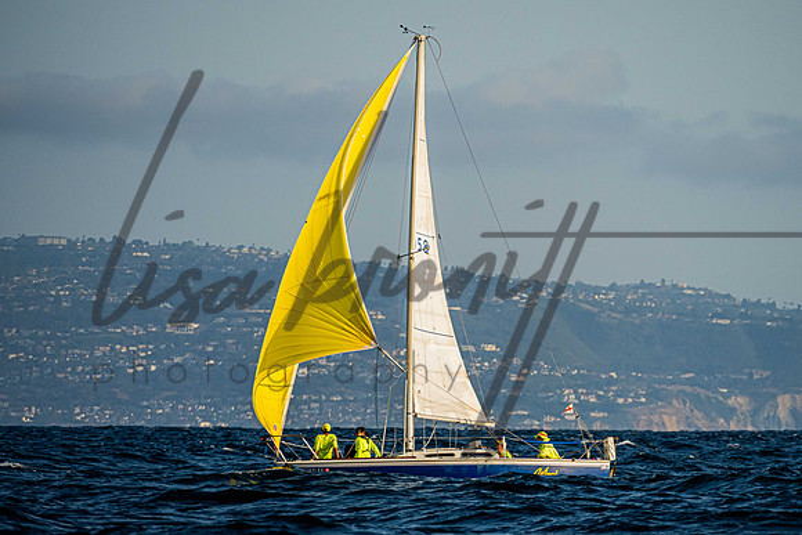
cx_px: 462
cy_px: 252
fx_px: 11087
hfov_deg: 4.1
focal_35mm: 498
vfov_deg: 2.8
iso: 400
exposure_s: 1/1600
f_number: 8
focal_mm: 370
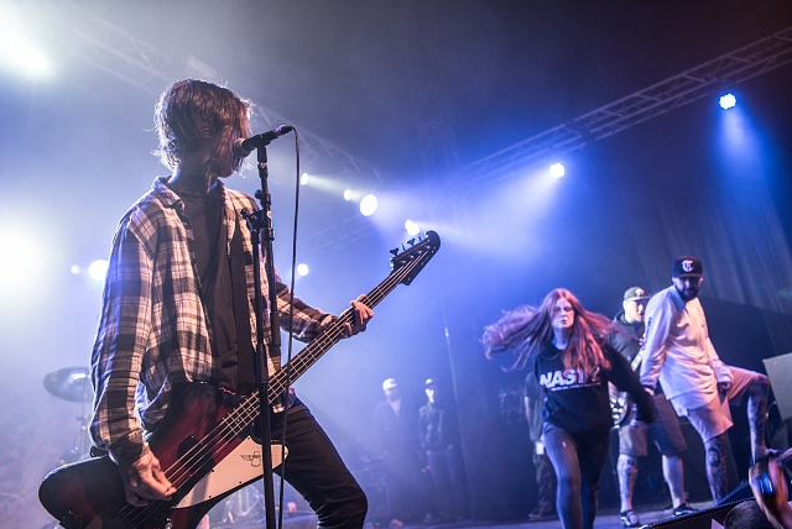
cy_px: 276
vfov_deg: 48.0
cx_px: 410
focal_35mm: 27
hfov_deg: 67.3
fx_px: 595
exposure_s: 1/80
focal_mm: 24
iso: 160
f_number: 2.8
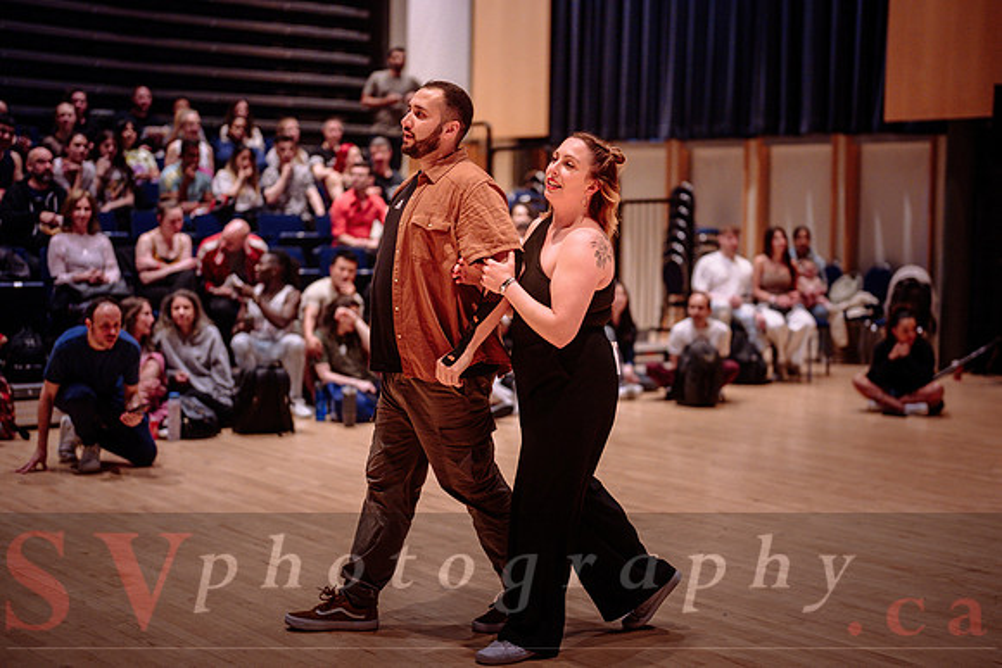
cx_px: 552
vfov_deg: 24.3
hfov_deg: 35.7
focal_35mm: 56
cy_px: 333
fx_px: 1555
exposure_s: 1/320
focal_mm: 50
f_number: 1.2
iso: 1600
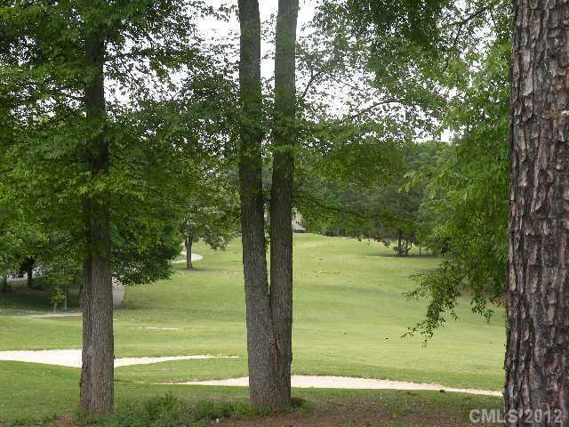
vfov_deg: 15.9
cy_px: 214
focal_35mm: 93
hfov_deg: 21.1
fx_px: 1529
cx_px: 284
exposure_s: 1/102
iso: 64
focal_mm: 16.4
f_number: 4
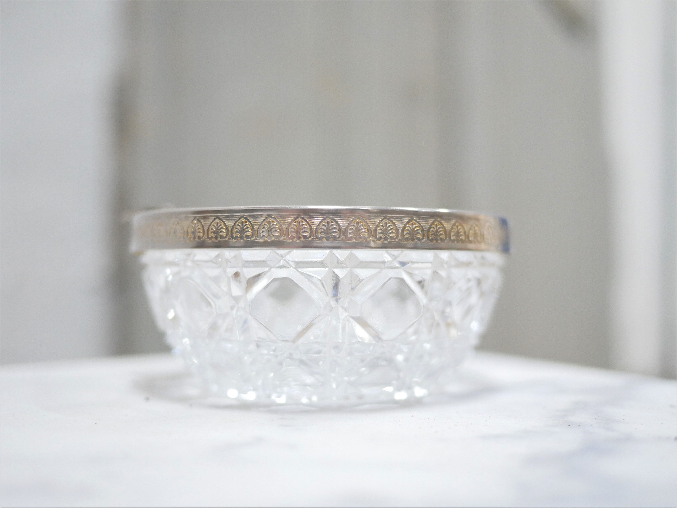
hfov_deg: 46.8
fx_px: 783
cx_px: 338
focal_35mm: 40
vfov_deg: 36.0
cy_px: 254
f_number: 1.7
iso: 1250
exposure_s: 1/60
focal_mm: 20
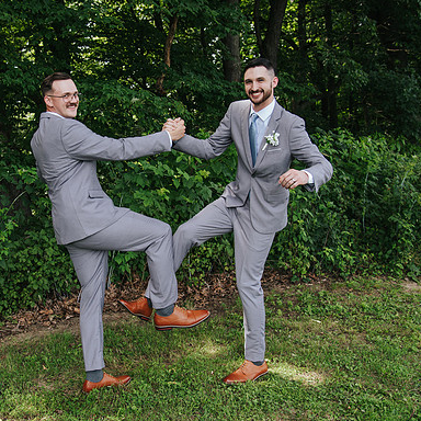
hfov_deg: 38.5
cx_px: 122
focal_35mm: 43
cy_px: 192
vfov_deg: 39.1
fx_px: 592
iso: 220
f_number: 4
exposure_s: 1/200
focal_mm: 28
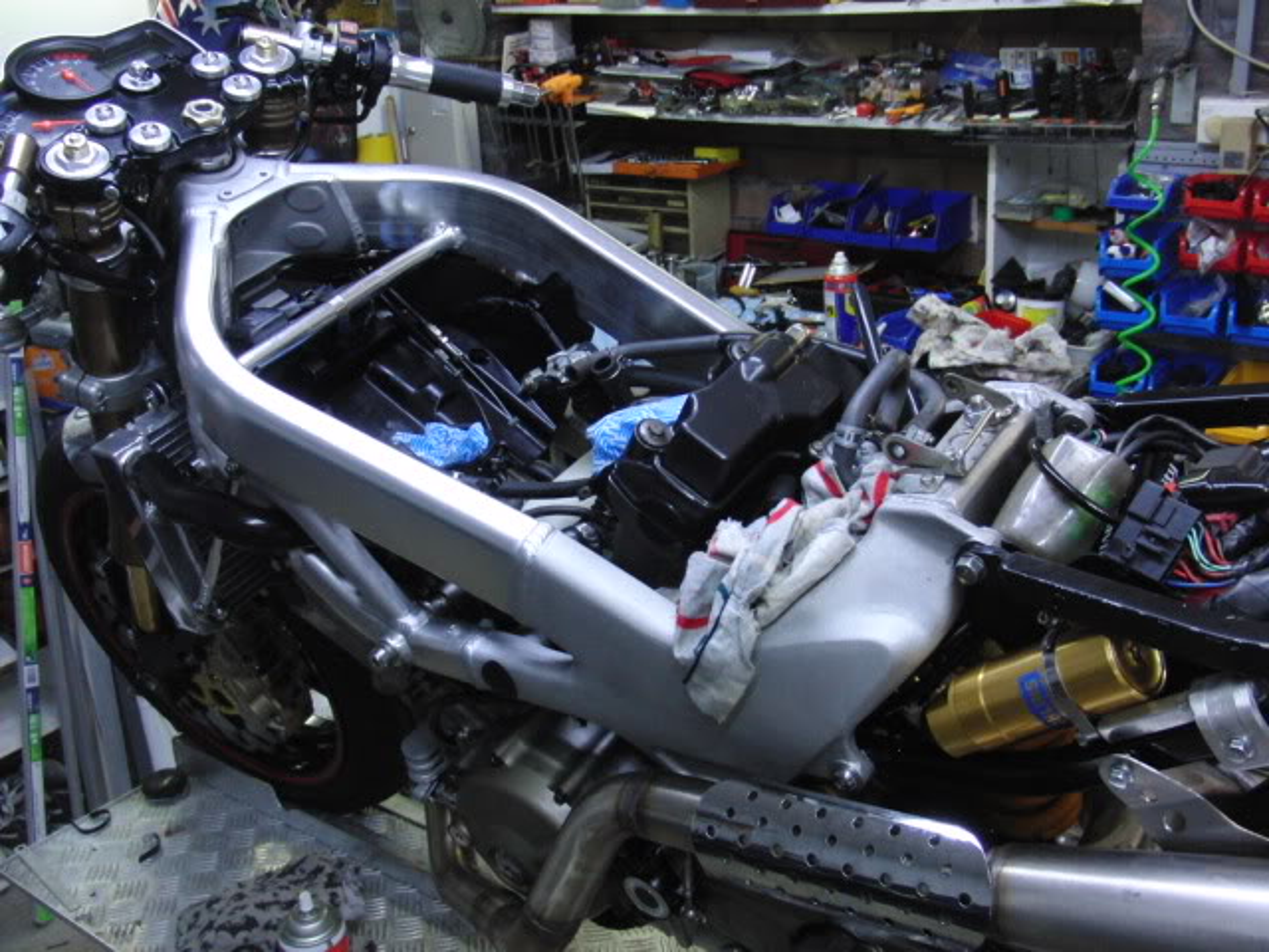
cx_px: 634
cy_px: 476
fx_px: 1356
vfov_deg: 38.7
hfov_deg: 50.1
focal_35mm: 37
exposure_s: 1/80
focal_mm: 6.4
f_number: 3.6
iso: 400
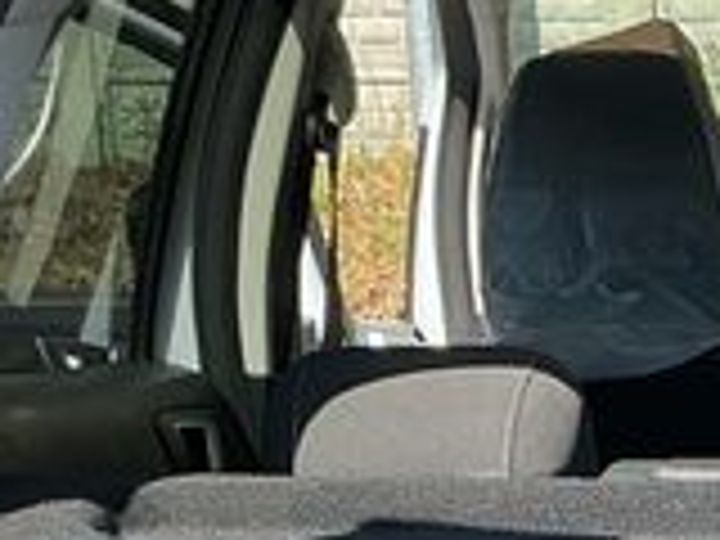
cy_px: 986
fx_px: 3016
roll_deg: +0.7
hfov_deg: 13.1
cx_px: 972
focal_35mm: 145
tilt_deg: -20.6
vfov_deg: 9.7
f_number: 1.8
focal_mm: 3
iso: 25
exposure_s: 1/478
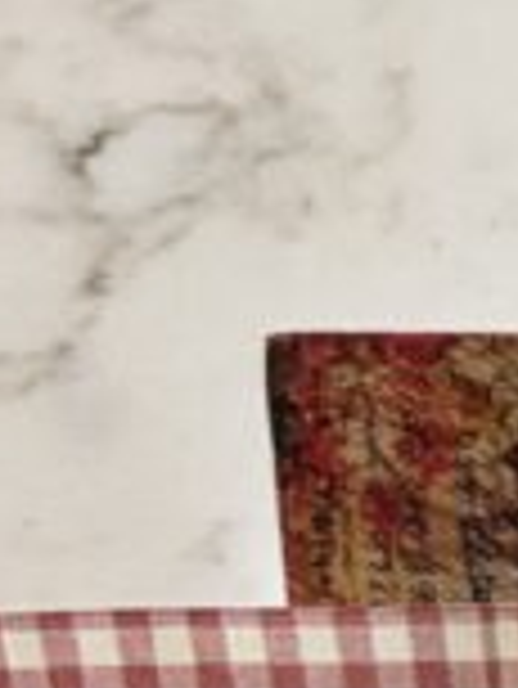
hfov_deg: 7.3
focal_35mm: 174
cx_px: 1680
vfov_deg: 10.3
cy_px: 1466
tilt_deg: -71.9
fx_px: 3467
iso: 250
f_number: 1.6
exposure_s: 1/50
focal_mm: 5.96
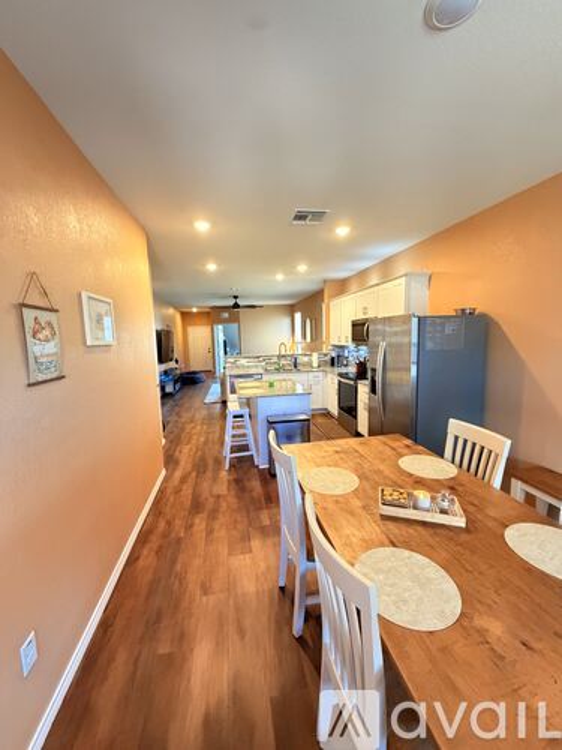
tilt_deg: -7.3
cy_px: 375
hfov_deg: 85.7
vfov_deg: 102.1
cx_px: 281
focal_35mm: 14
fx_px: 303
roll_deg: +1.2
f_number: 2.2
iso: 800
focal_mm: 2.22
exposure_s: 1/60
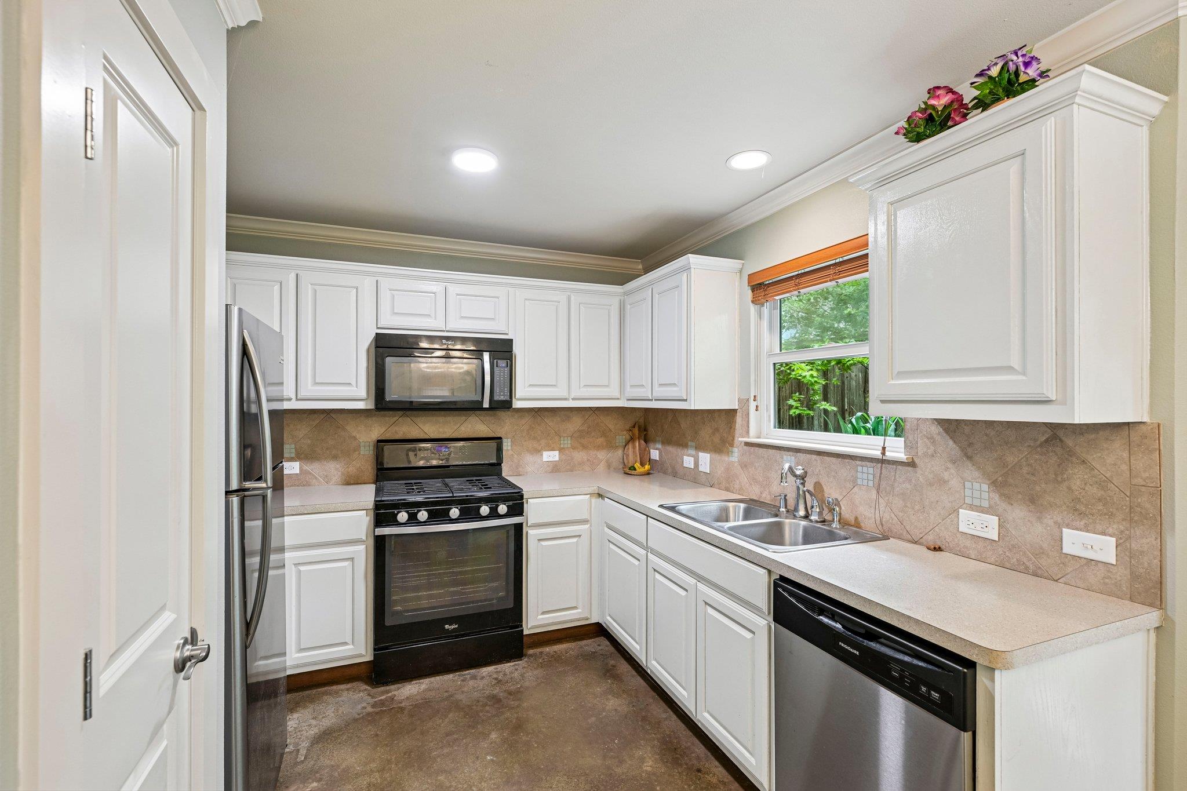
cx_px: 594
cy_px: 396
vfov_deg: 73.7
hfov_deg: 96.7
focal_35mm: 16
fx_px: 527
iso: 400
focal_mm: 16
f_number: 6.7
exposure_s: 1/10
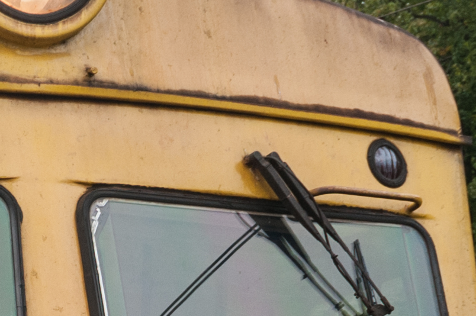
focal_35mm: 192
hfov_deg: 10.2
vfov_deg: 6.9
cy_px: 611
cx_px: -324
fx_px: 2536
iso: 200
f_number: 6.3
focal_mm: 24
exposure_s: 1/160
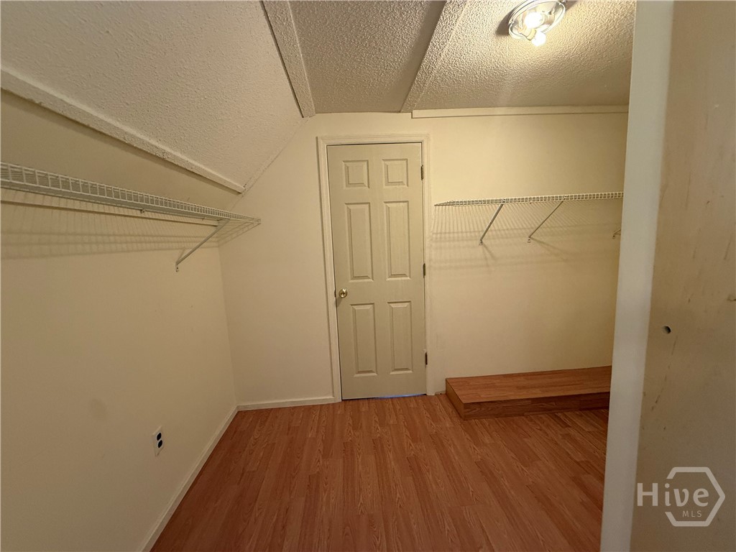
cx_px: 368
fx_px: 298
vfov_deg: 85.7
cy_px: 276
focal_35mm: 14
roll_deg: +3.7
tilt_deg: -5.1
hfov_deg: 102.1
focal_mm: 2.22
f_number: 2.2
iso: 400
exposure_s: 1/60
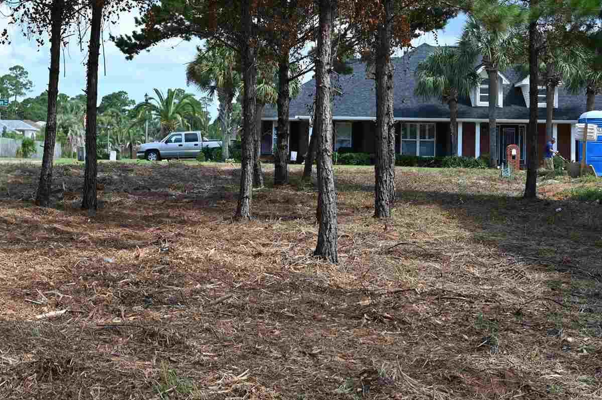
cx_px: 168
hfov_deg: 30.6
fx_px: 1086
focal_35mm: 65
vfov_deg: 20.8
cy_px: 132
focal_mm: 38
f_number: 6.3
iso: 100
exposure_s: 1/250
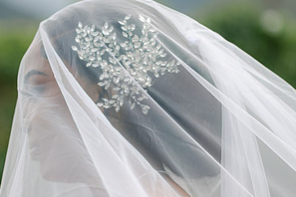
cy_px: 111
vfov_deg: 8.3
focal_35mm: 166
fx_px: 1365
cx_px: 116
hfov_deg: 12.4
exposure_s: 1/640
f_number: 2
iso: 100
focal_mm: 85
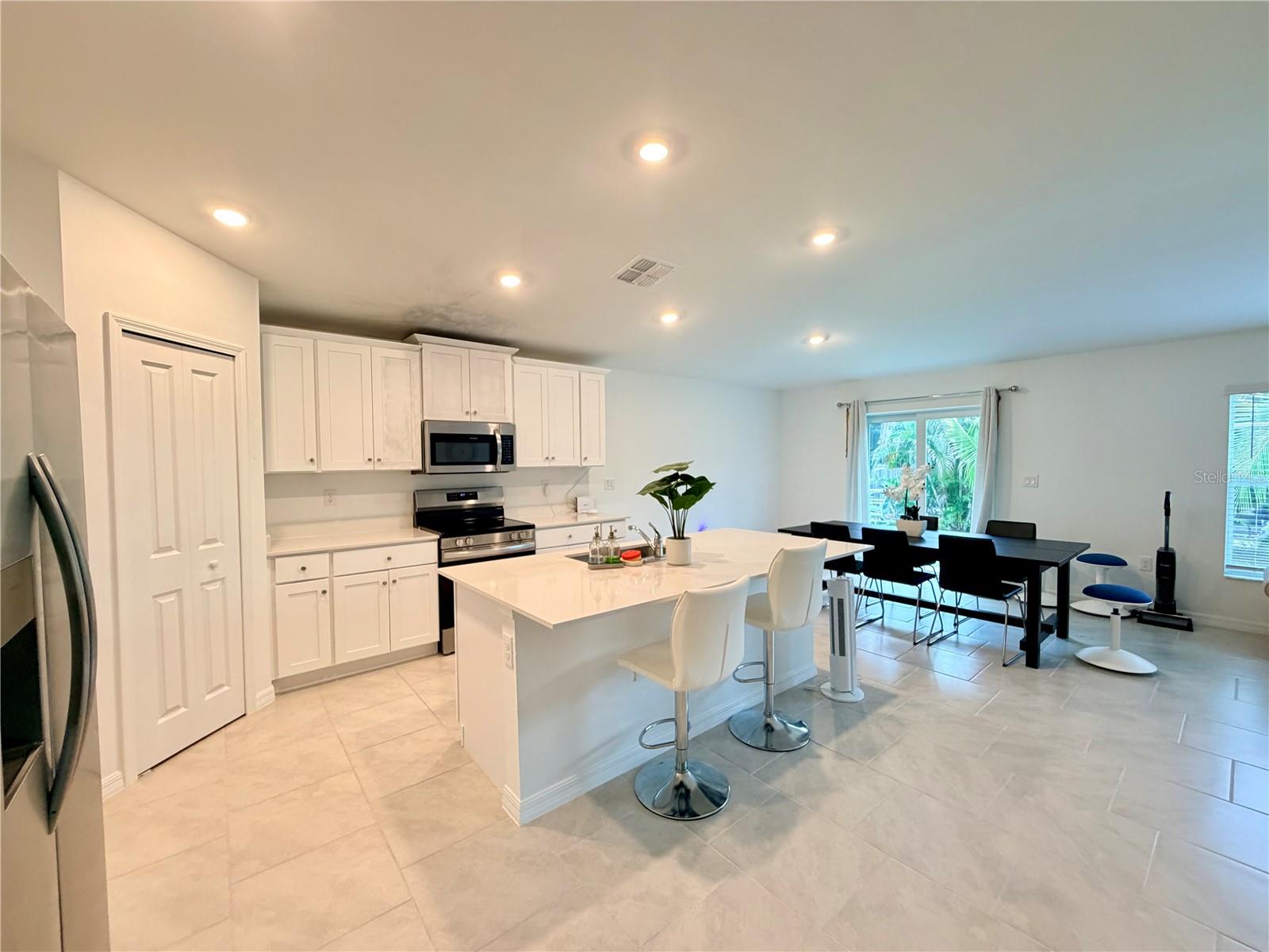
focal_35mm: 14
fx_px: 513
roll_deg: +1.2
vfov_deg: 85.7
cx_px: 634
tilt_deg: -2.1
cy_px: 476
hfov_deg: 102.1
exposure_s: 1/60
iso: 400
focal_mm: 2.22
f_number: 2.2
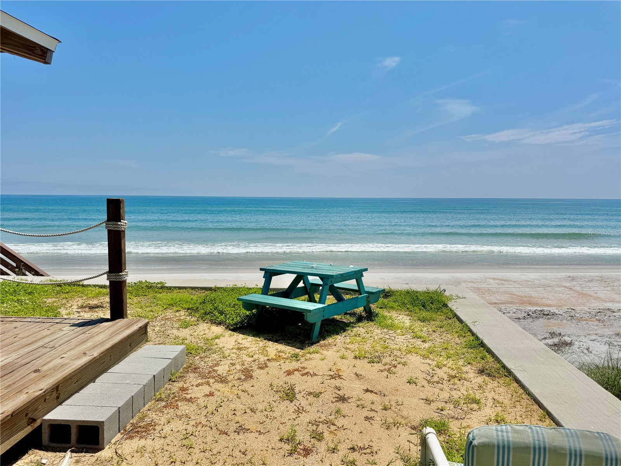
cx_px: 310
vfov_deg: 56.8
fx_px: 431
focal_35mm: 24
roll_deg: -1.6
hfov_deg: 71.6
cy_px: 233
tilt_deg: -4.3
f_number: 1.78
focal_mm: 6.76
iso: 80
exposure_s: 1/11905
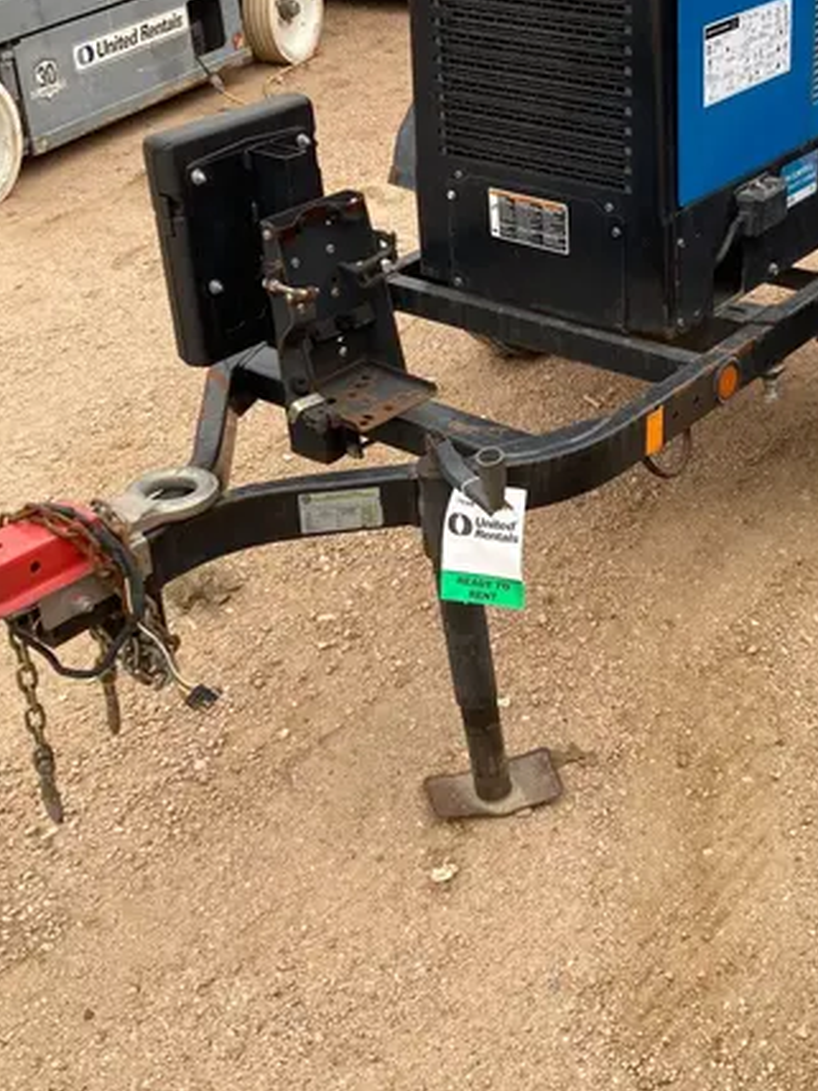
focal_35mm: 48
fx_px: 1512
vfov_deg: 39.5
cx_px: 578
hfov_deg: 29.9
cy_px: 437
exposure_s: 1/322
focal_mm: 3.99
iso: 20
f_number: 1.8
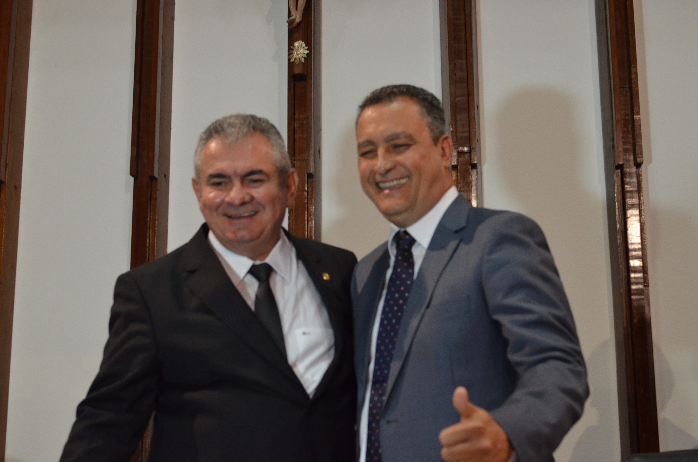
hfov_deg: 37.9
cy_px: 231
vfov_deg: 25.6
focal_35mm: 52
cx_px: 349
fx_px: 1016
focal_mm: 35
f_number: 4.5
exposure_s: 1/125
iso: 1800
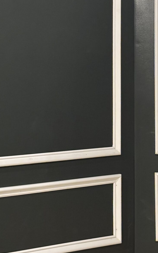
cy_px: 43
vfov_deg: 17.2
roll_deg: -0.6
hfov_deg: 10.9
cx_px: 28
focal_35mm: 120
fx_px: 827
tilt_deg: +0.0
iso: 320
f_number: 1.6
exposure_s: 1/30
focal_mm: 5.96
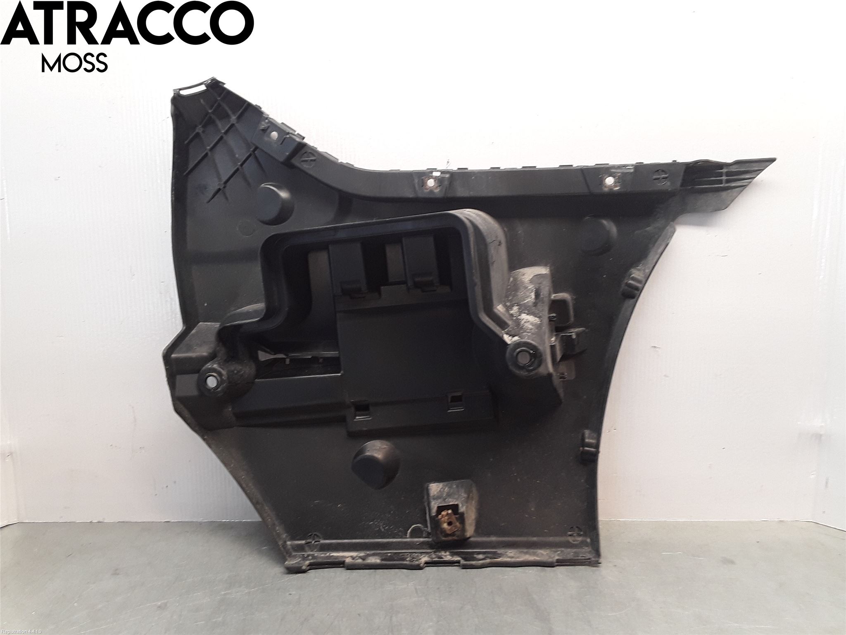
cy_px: 318
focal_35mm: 28
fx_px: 684
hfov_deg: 63.4
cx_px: 423
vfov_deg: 49.7
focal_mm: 2.91
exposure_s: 1/50
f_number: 1.9
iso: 50
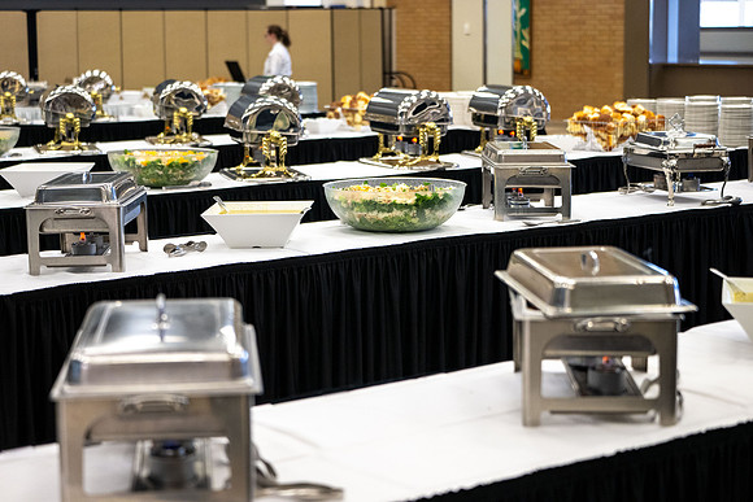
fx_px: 1464
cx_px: 376
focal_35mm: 70
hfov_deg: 28.8
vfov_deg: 19.5
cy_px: 251
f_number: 2.8
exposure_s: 1/250
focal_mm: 70
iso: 2000
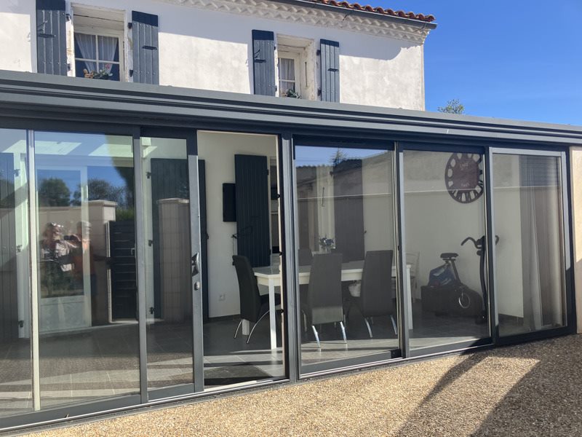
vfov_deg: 49.7
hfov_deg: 63.4
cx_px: 291
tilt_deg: +2.3
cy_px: 218
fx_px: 471
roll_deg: +1.6
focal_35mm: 28
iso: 32
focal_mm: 3.99
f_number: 1.8
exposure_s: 1/867
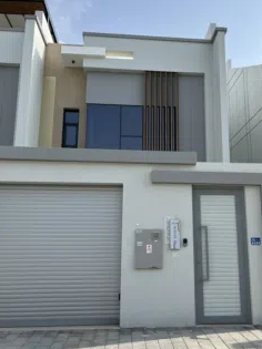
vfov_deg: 55.4
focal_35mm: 33
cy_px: 179
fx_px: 333
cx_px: 151
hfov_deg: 42.8
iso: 50
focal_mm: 5.1
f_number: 1.6
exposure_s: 1/2825
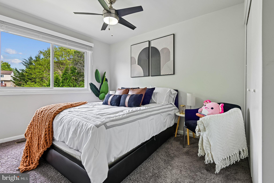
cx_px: 137
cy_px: 92
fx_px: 122
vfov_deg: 73.7
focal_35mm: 16
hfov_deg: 96.8
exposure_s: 1/8
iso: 100
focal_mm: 16
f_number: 8
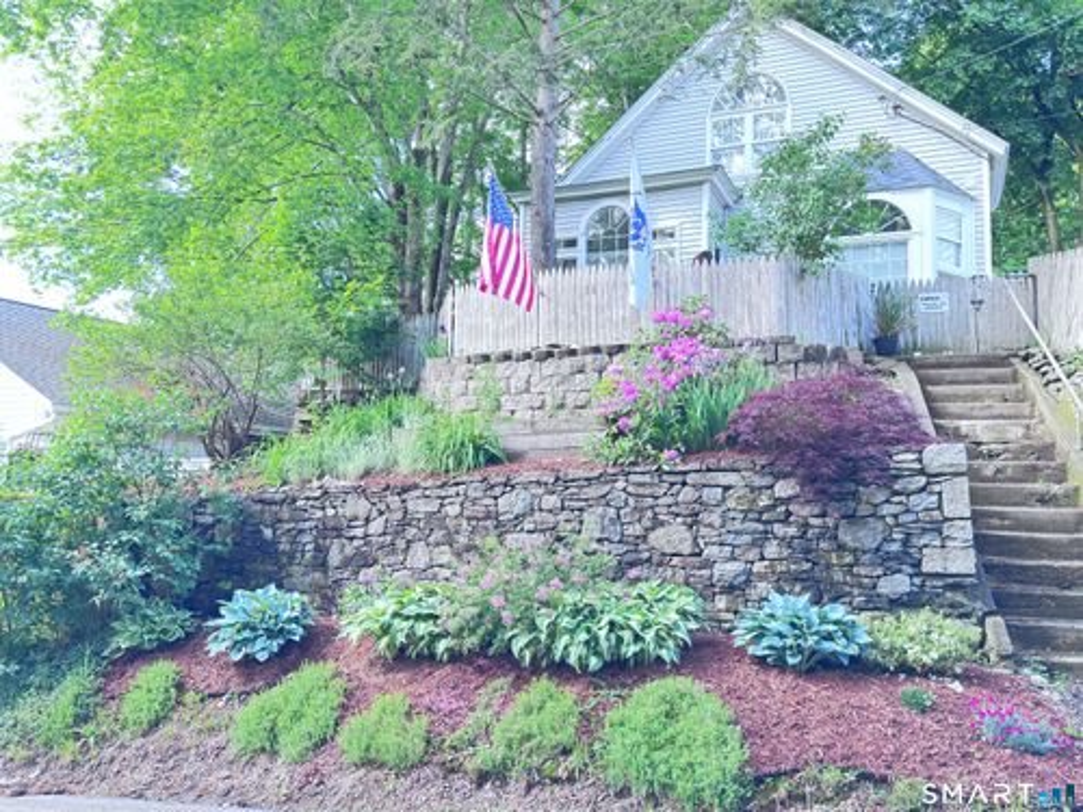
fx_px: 907
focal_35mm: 29
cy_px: 406
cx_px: 542
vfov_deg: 48.2
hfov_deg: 61.7
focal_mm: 6.76
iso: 125
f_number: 1.78
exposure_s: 1/104
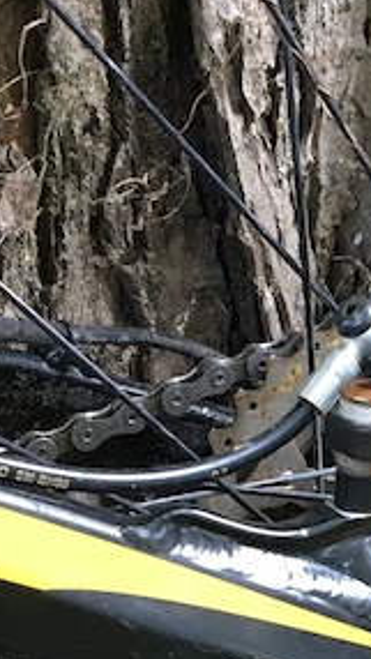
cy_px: 707
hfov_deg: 10.5
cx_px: 479
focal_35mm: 113
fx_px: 1975
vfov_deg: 18.3
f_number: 2.2
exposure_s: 1/30
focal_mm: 4.15
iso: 40
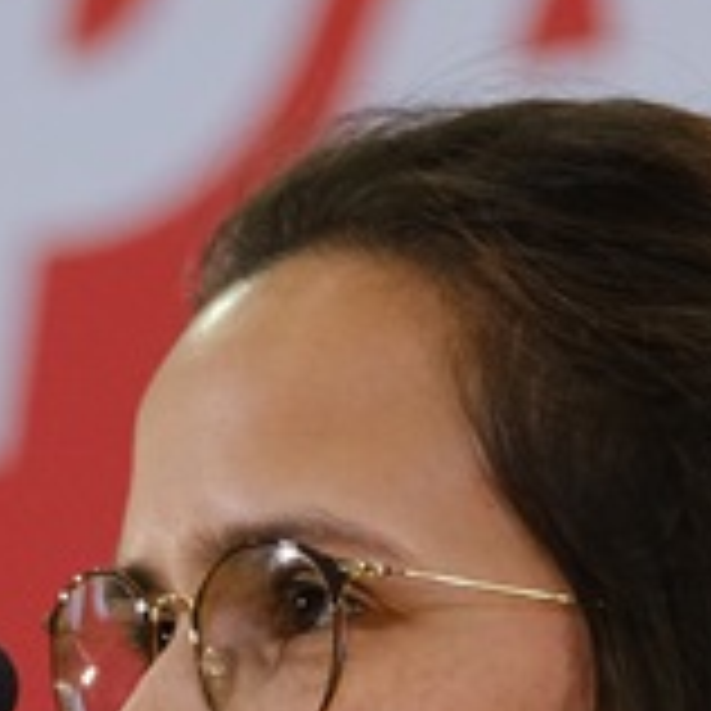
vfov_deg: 2.5
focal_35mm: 690
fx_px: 16034
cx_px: -806
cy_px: 1156
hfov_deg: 2.5
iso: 1250
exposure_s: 1/320
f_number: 2.8
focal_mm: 71.5
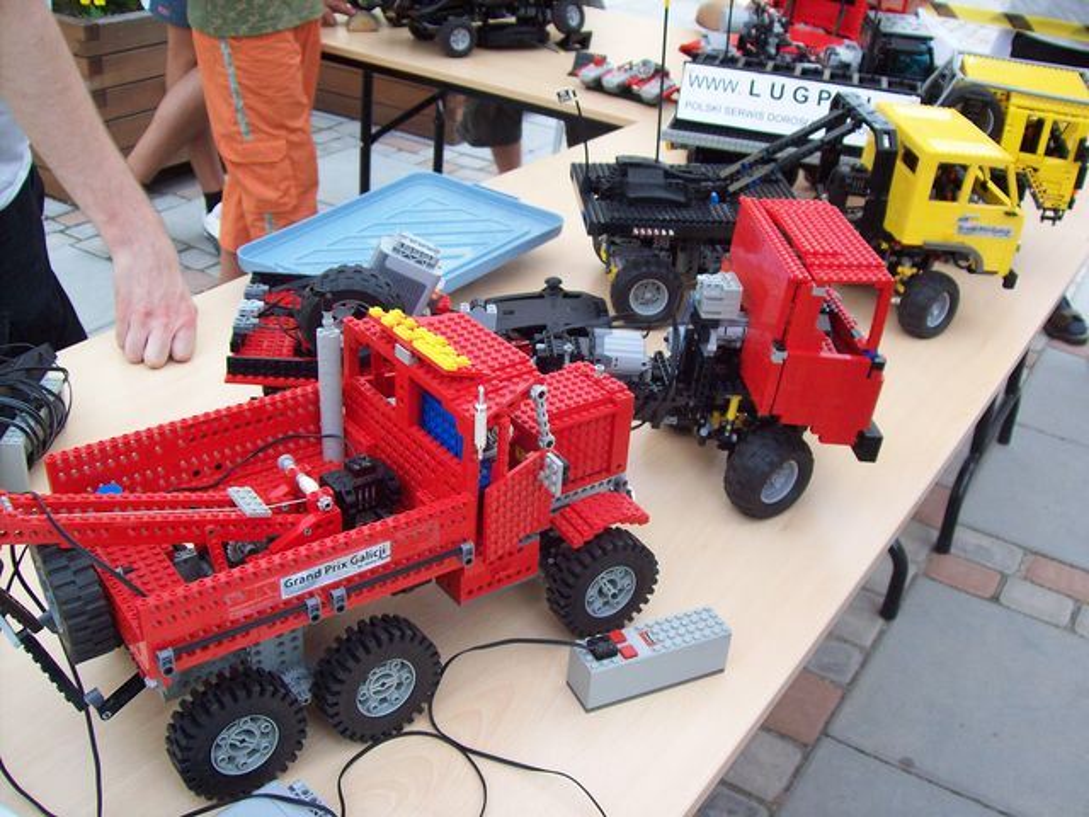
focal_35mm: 36
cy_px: 408
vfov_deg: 39.7
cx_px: 544
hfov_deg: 51.4
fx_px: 1133
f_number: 2.7
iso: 80
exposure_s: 1/104
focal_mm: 6
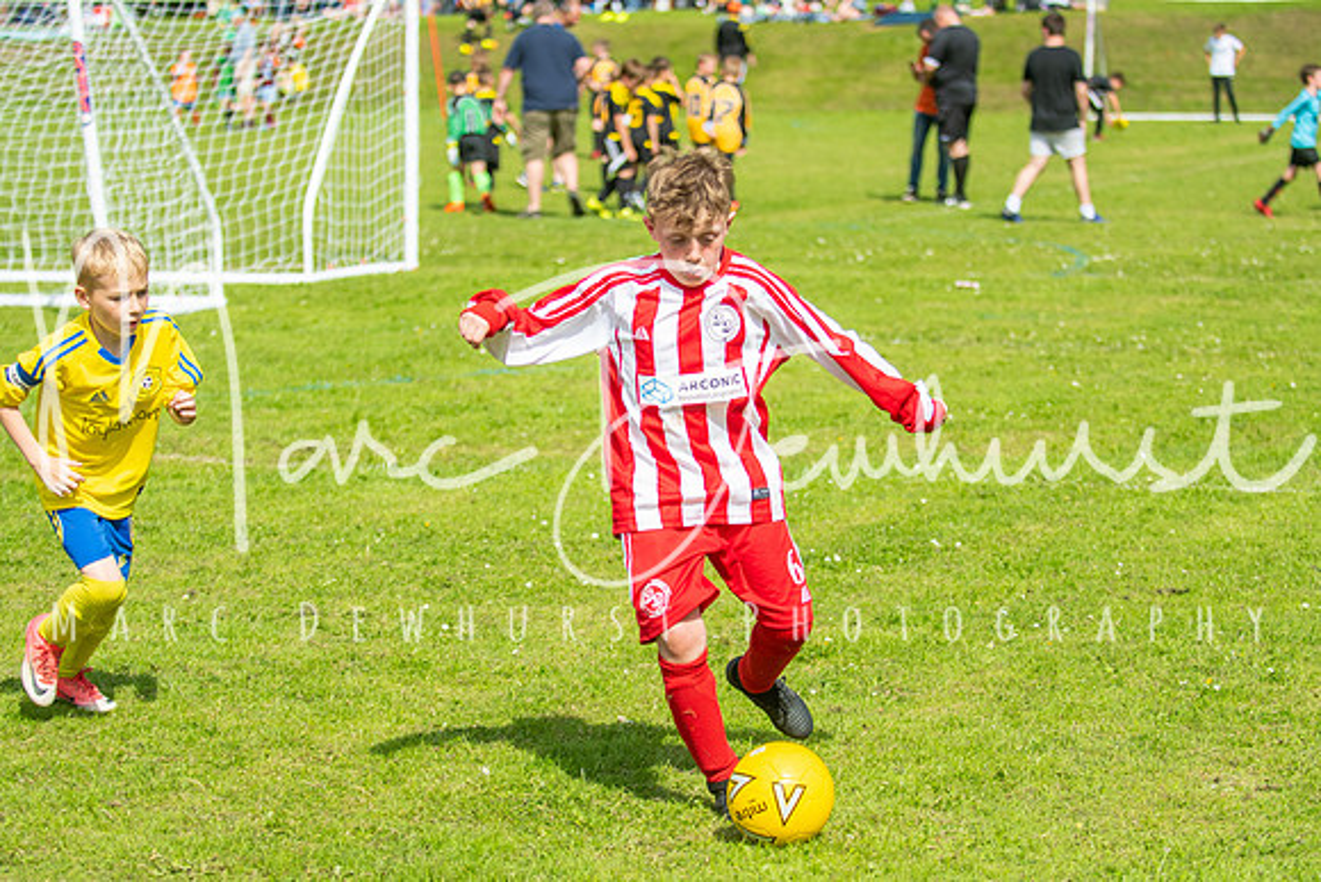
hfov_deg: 19.5
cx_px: 660
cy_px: 441
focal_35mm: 105
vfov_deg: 13.0
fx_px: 3854
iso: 250
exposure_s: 1/3200
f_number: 3.2
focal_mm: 70
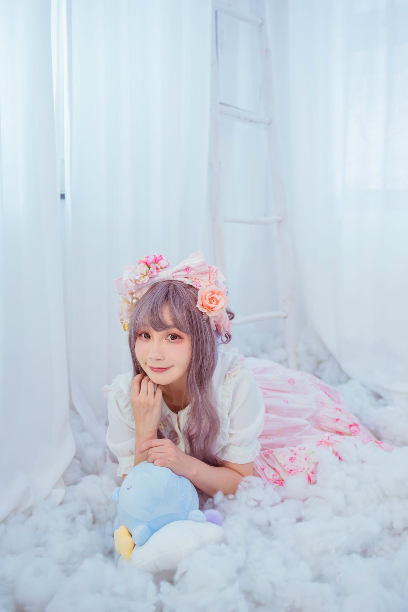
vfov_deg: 54.4
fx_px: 594
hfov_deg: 37.9
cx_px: 204
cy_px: 306
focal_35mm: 35
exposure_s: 1/160
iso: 250
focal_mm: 35
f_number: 2.8
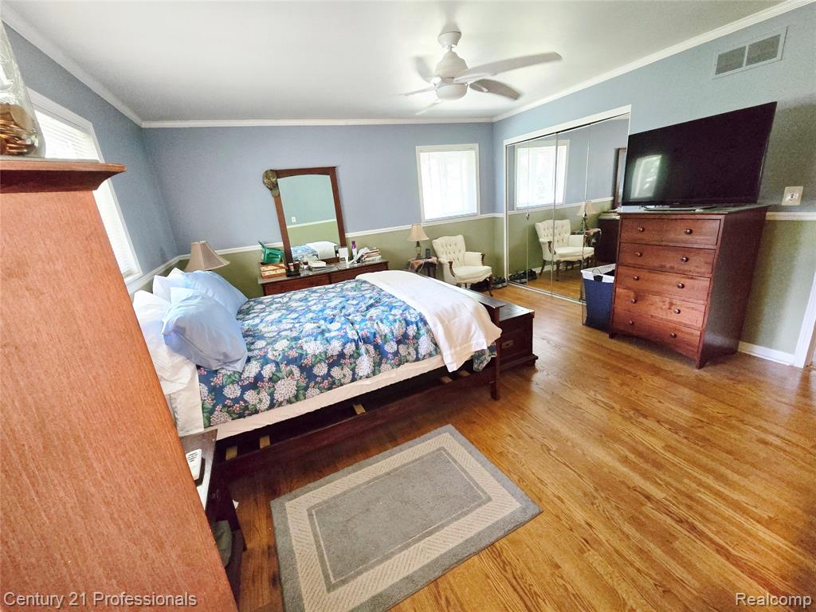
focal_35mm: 13
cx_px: 408
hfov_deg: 106.2
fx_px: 306
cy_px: 306
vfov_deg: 89.9
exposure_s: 1/60
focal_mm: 2.2
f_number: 2.2
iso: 1250
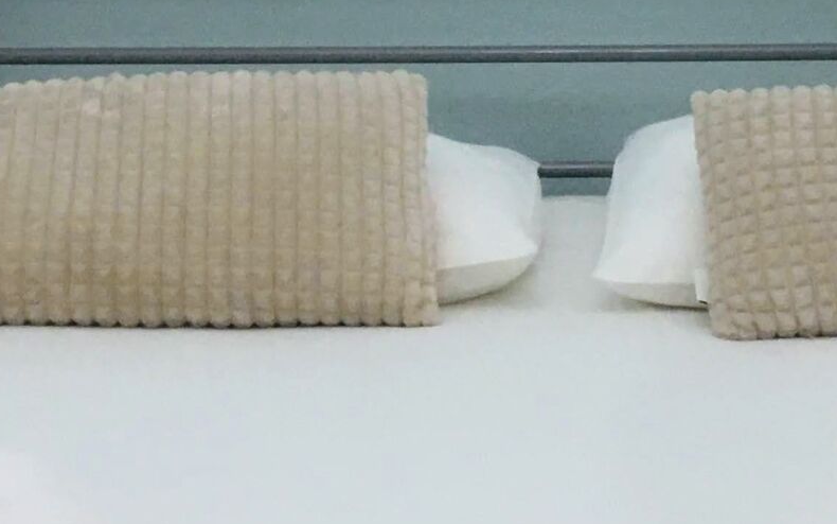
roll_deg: +1.2
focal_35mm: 109
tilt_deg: -8.8
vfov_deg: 12.0
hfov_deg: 19.0
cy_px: 141
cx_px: 559
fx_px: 2487
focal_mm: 4.15
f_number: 2.2
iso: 100
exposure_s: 1/33
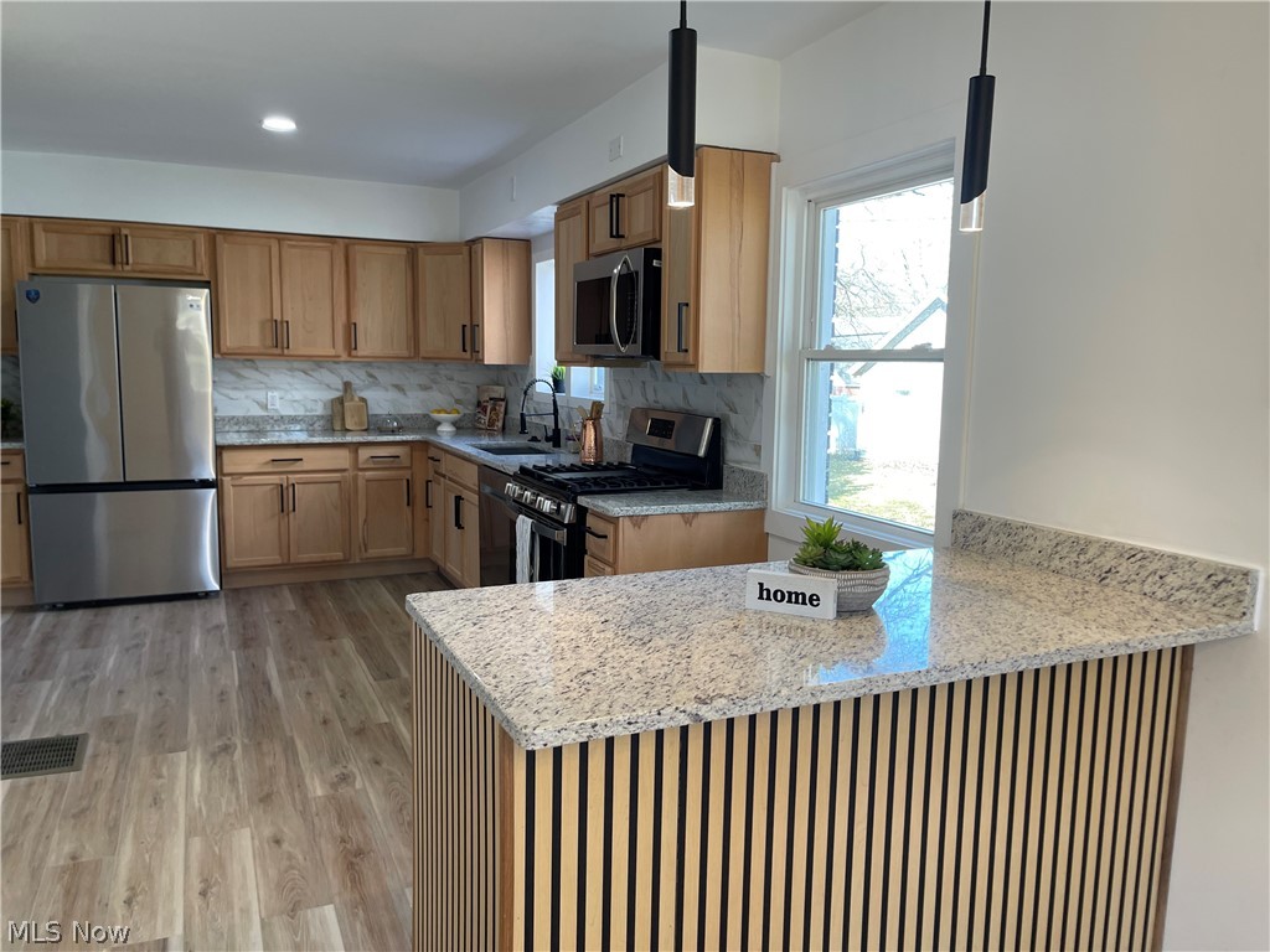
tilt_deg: -7.2
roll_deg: -1.1
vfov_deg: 54.9
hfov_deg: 69.4
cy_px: 476
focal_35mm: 25
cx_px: 635
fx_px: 917
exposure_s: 1/120
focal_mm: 5.1
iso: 100
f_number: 1.6
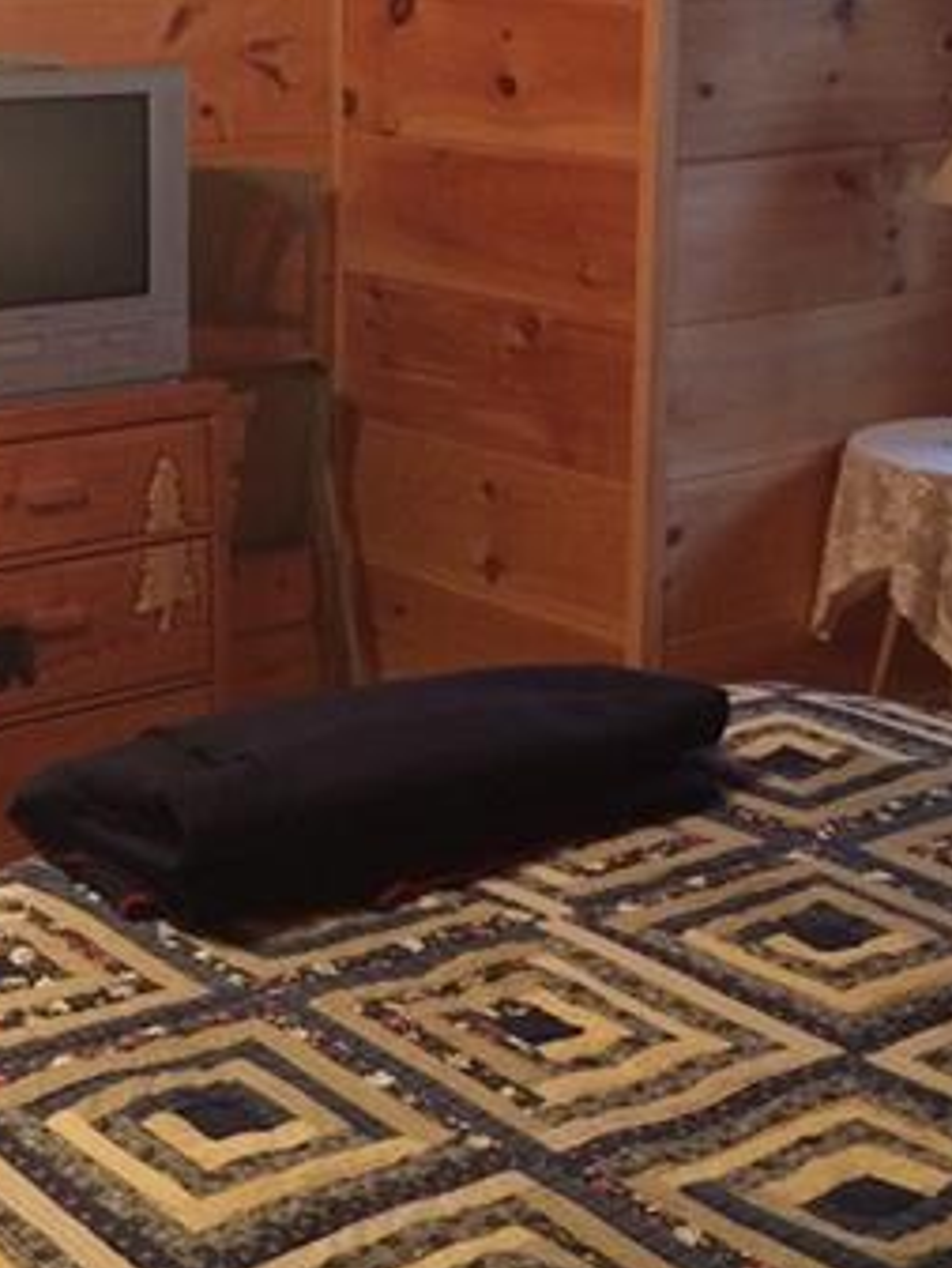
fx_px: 2419
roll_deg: +1.2
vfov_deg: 29.2
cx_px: 245
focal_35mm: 66
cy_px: 414
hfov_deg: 22.1
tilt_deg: -12.9
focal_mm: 4.15
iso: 320
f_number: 2.2
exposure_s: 1/24
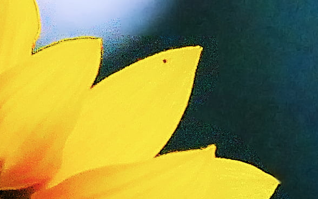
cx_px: -39
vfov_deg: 1.0
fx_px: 11193
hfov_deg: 1.6
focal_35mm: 1292
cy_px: 177
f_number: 4.8
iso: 1250
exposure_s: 1/500
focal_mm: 116
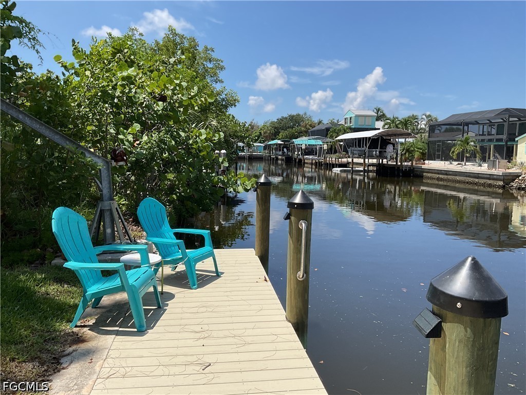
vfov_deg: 48.2
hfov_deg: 61.7
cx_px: 263
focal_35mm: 29
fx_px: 441
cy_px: 198
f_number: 1.8
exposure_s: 1/2427
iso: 16
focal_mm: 3
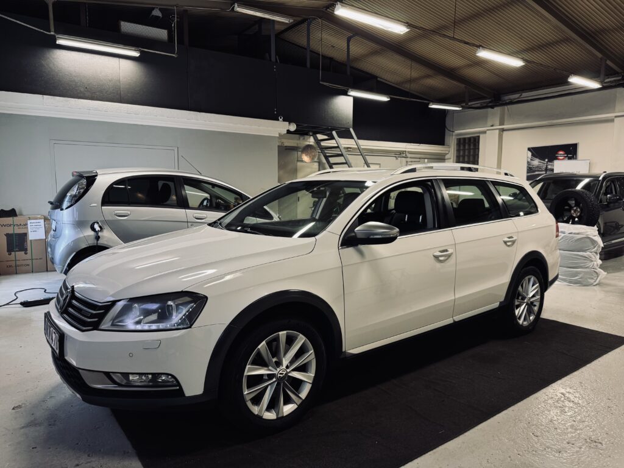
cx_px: 312
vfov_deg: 56.8
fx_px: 433
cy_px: 234
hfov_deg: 71.6
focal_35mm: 24
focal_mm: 6.76
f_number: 1.78
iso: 125
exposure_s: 1/50
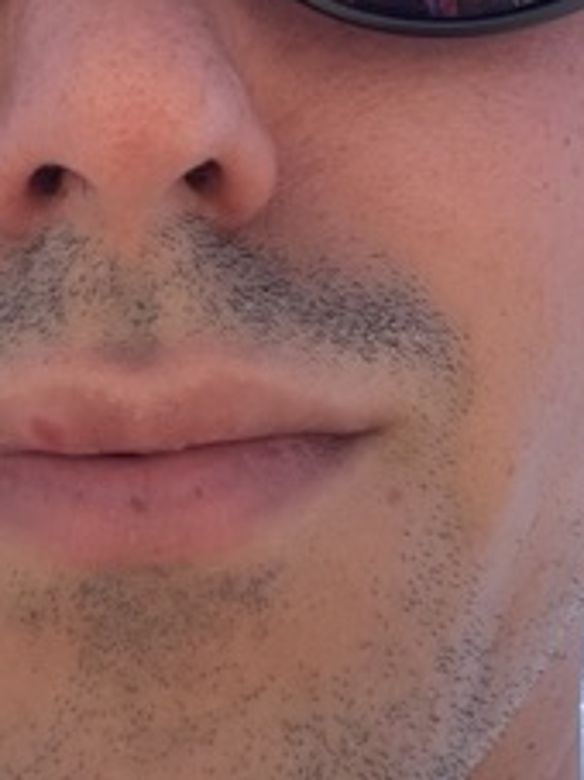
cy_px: 76
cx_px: 108
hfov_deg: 12.4
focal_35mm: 119
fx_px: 2679
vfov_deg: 16.3
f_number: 1.9
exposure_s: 1/976
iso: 40
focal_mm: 2.71
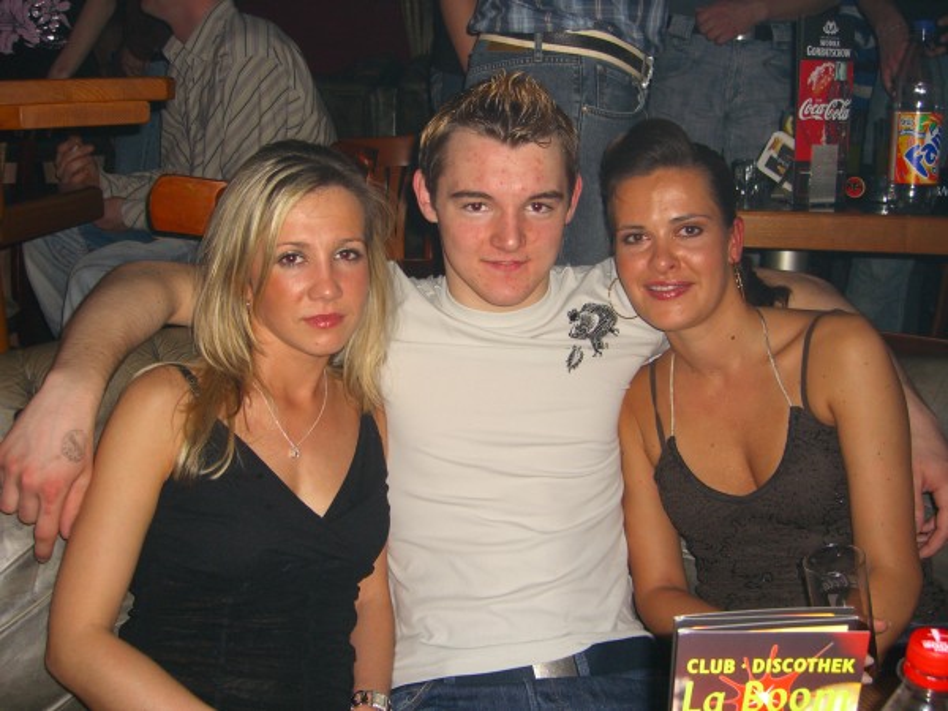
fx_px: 1041
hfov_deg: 49.0
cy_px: 356
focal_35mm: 38
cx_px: 474
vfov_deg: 37.7
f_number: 2.8
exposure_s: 1/60
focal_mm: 7.9
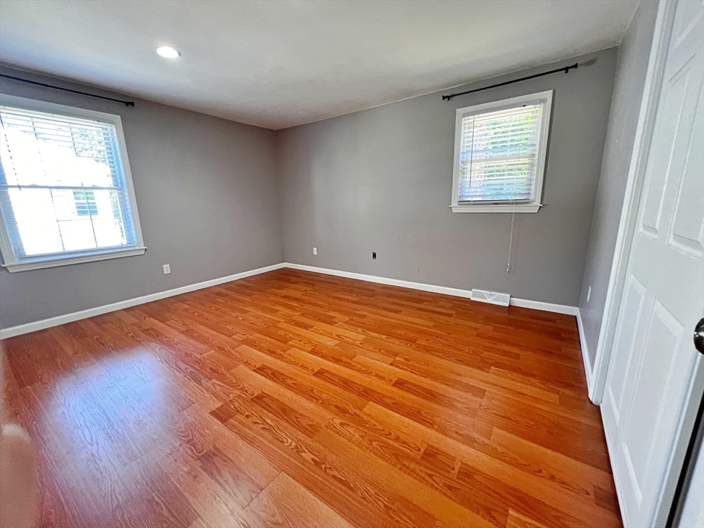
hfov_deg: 106.2
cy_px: 264
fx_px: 264
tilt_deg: -12.7
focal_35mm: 13
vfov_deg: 89.9
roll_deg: +1.2
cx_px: 352
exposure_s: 1/60
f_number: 1.8
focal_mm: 1.57
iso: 250
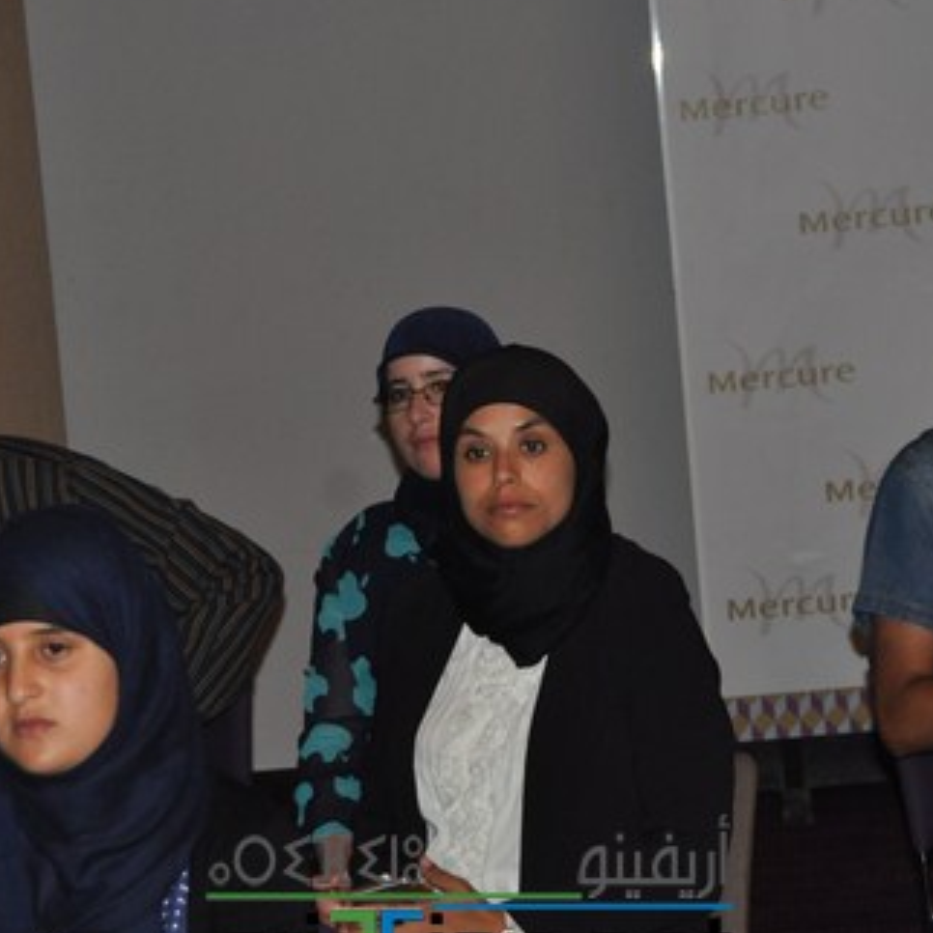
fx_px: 3471
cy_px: 477
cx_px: 469
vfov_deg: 15.3
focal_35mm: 114
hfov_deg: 15.3
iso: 800
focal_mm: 45
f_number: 5.3
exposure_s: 1/60
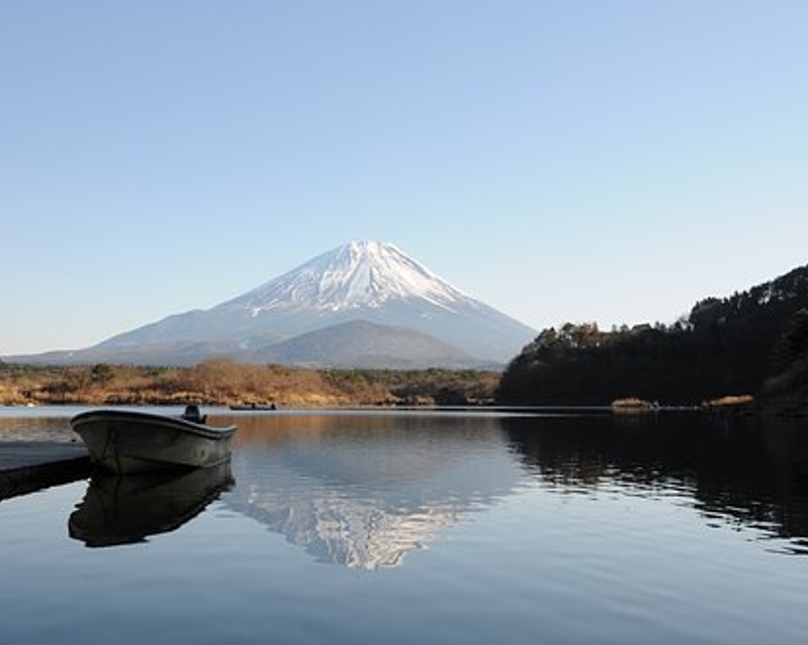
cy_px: 321
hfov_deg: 42.4
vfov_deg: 34.4
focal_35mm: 44
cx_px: 401
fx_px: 1042
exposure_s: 1/80
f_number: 16
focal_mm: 25
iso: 200
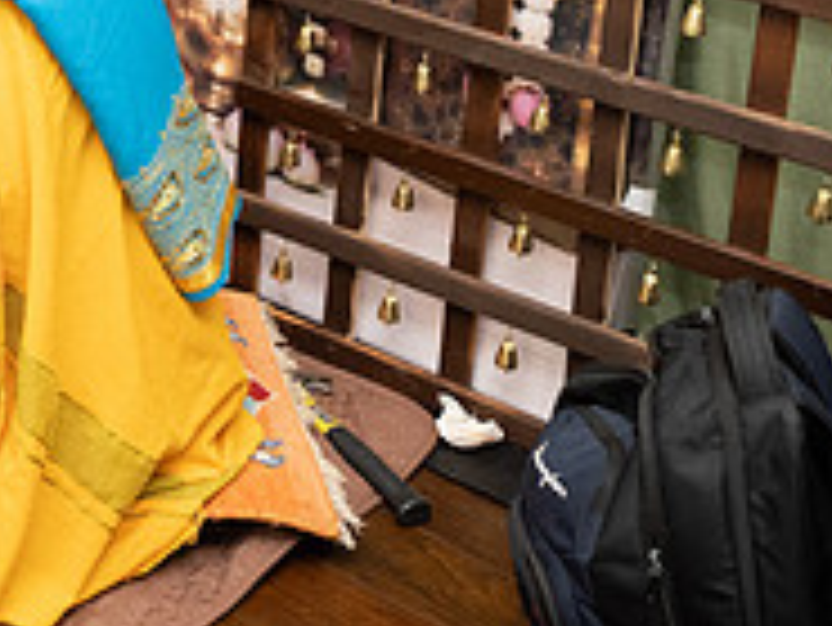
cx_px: -252
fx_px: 2068
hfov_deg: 20.7
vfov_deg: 16.1
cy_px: -227
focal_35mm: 86
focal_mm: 28
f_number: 3.5
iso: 1000
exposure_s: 1/160
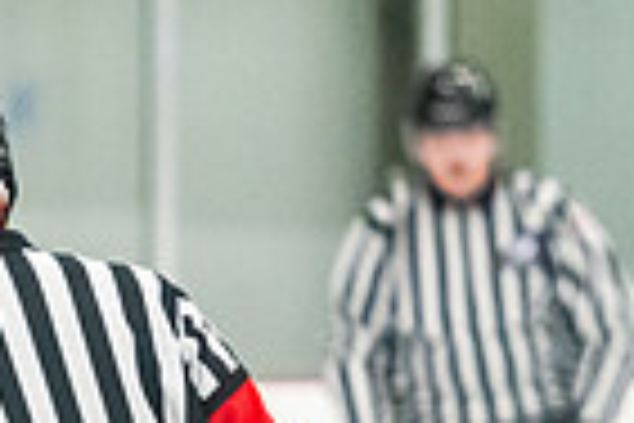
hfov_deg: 2.6
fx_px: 13894
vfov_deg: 1.7
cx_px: -390
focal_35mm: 789
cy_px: 847
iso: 4000
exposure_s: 1/800
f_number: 2.8
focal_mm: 145
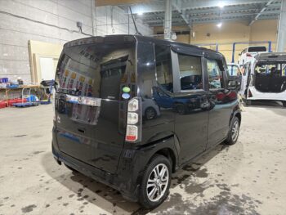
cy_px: 108
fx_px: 215
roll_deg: +1.0
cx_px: 143
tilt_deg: -9.5
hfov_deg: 67.3
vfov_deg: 53.1
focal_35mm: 26
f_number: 1.6
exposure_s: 1/50
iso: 250
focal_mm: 5.96
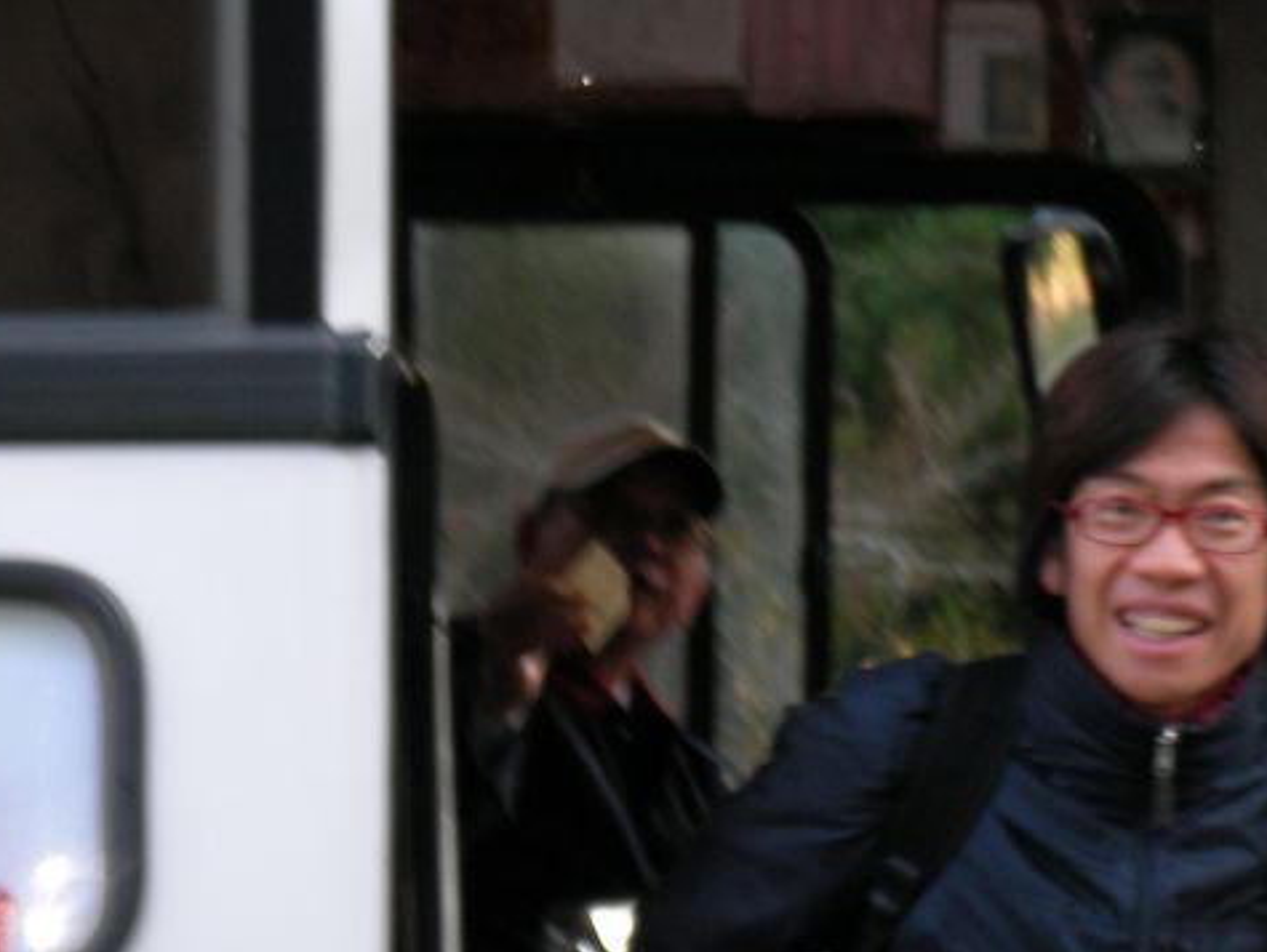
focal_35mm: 212
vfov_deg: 7.0
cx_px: 947
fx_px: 7765
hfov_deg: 9.3
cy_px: 179
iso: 105
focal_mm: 19.3
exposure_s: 1/54
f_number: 4
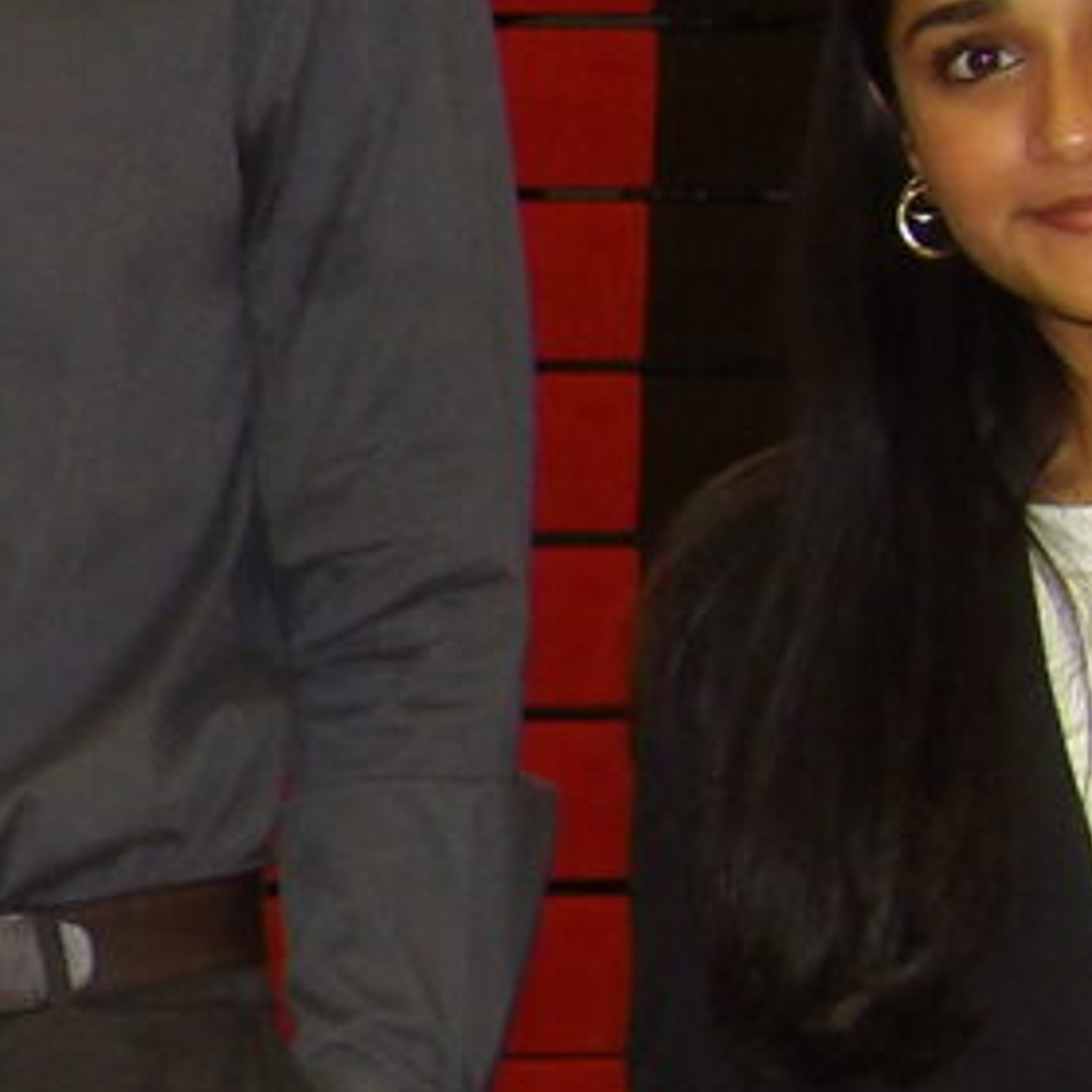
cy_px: 802
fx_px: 7067
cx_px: -1010
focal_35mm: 198
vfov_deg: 8.8
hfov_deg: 8.4
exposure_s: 1/33
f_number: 3.7
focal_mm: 7
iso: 250
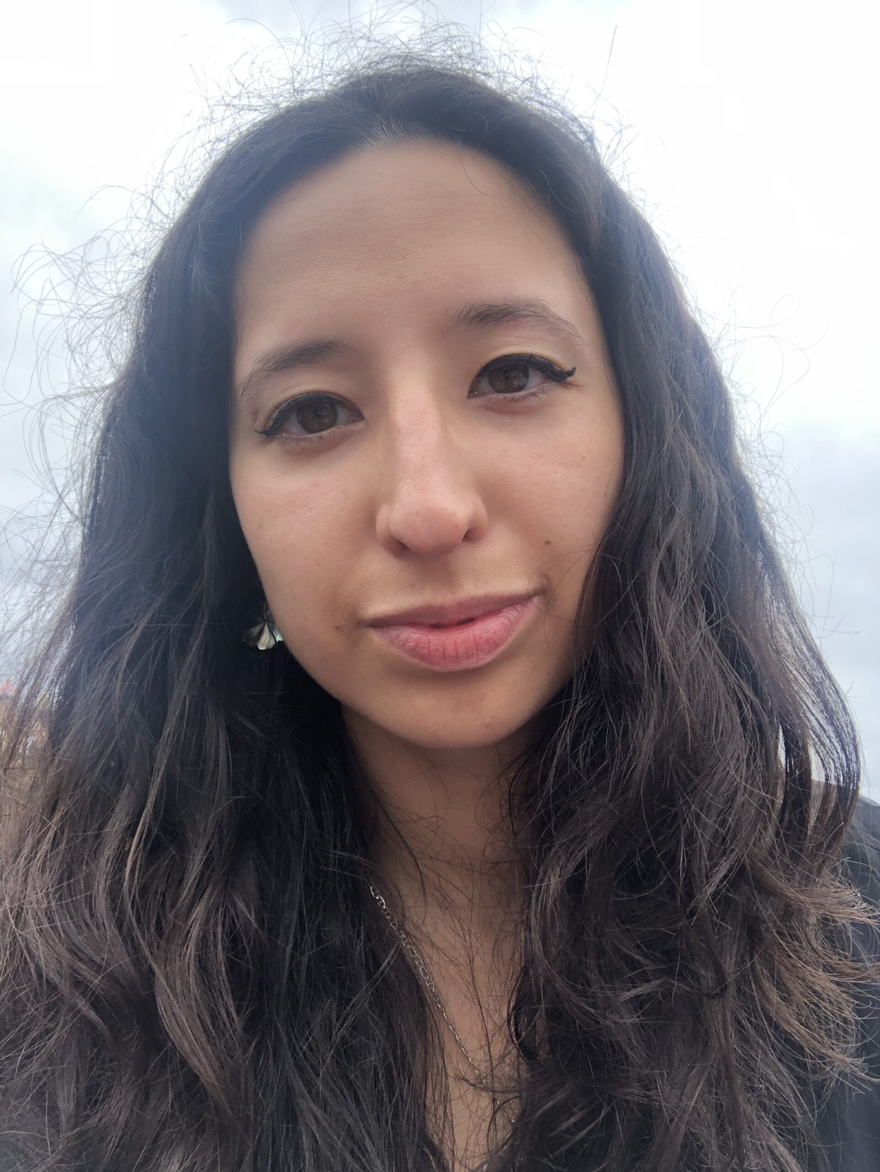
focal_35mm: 32
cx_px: 440
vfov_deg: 56.8
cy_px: 586
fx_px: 1084
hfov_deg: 44.2
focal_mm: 2.87
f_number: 2.2
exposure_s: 1/168
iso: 20
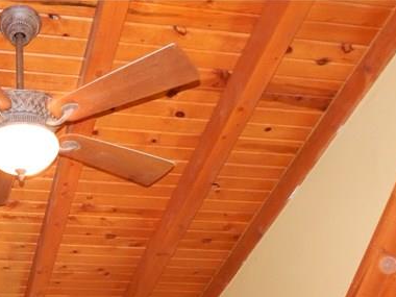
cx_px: 45
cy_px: 399
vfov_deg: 21.2
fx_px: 709
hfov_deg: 30.0
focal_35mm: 62
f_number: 3
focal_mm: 4
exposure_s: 1/30
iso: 360
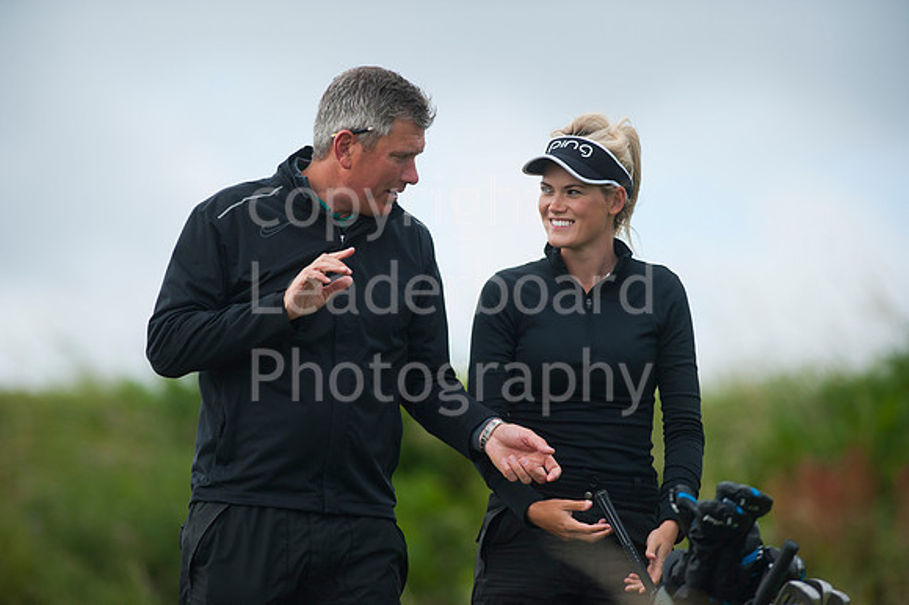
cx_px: 454
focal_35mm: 300
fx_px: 7570
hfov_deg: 6.9
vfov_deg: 4.6
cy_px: 302
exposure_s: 1/4000
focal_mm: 300
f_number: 4
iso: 640
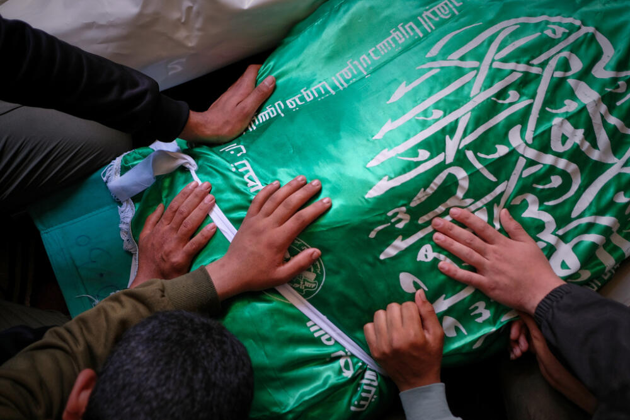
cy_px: 210
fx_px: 612
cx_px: 315
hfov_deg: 54.5
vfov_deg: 37.8
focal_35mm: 35
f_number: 2
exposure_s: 1/160
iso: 320
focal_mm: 23
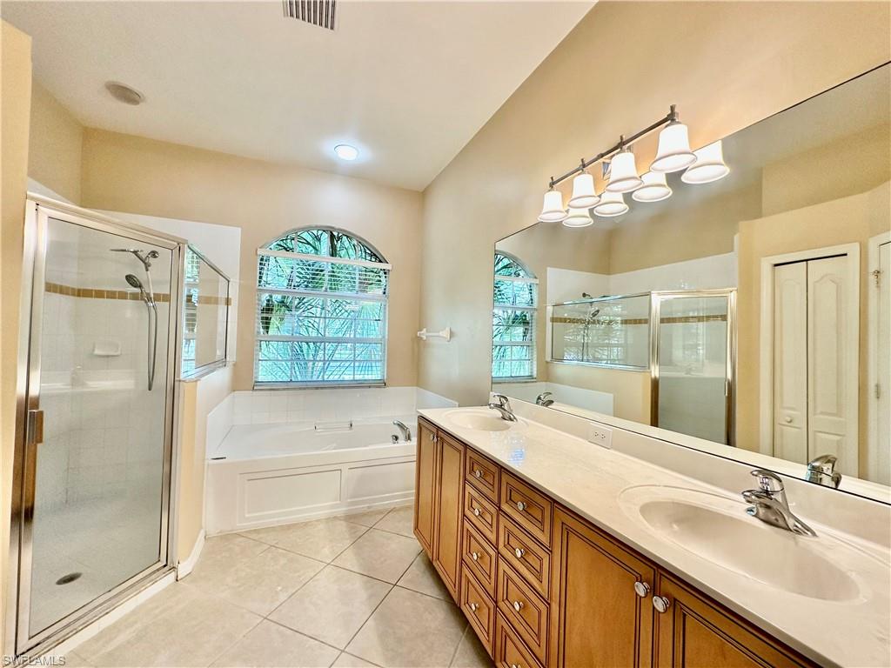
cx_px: 446
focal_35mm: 14
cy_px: 334
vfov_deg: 85.7
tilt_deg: +1.1
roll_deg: -1.6
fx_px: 360
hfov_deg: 102.1
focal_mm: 2.22
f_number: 2.2
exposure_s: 1/120
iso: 160
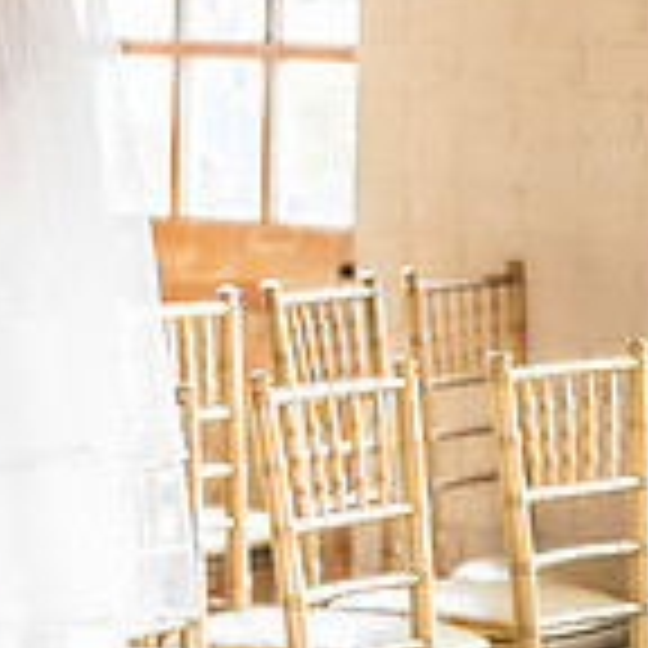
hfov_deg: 7.1
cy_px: -128
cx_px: -567
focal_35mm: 239
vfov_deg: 7.3
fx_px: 5062
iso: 800
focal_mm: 70
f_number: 2.8
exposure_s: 1/125
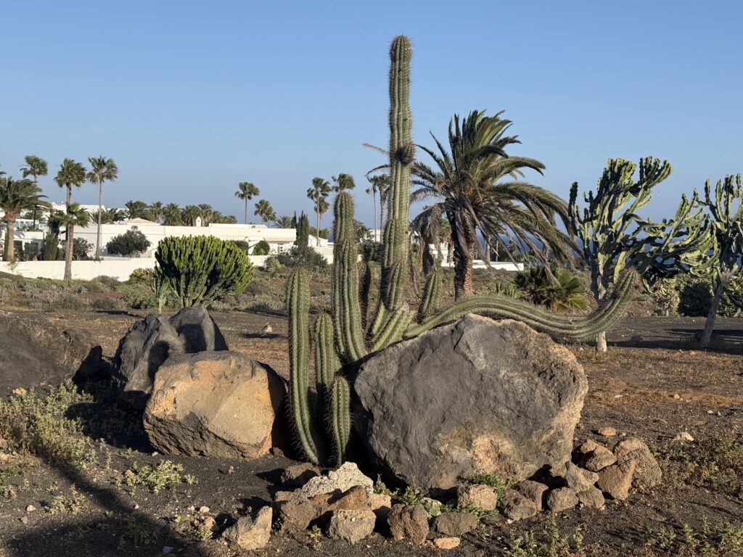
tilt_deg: -4.0
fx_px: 1030
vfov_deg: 30.3
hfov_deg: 39.7
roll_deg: -0.9
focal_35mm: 48
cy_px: 278
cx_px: 372
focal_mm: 6.76
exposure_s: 1/5587
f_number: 1.78
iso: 64
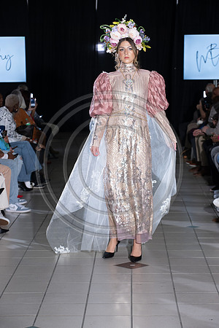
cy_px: 164
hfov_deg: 13.4
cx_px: 110
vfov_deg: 20.0
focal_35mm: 102
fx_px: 931
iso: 1000
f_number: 6.3
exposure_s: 1/160
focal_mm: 102
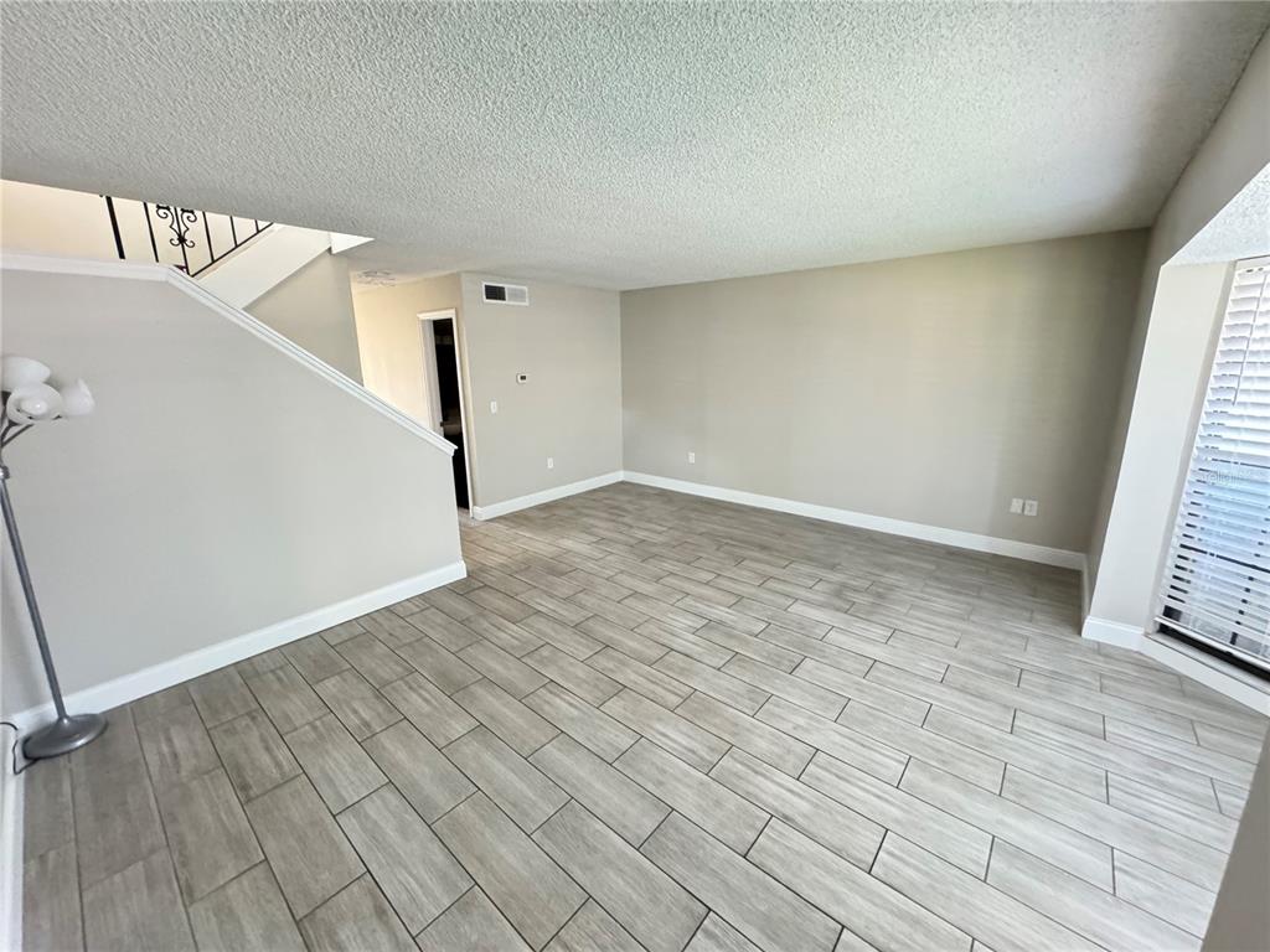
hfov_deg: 102.1
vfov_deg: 85.7
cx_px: 635
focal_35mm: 14
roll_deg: +0.9
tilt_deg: -13.4
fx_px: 514
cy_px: 476
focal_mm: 2.22
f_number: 2.2
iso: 1250
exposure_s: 1/40
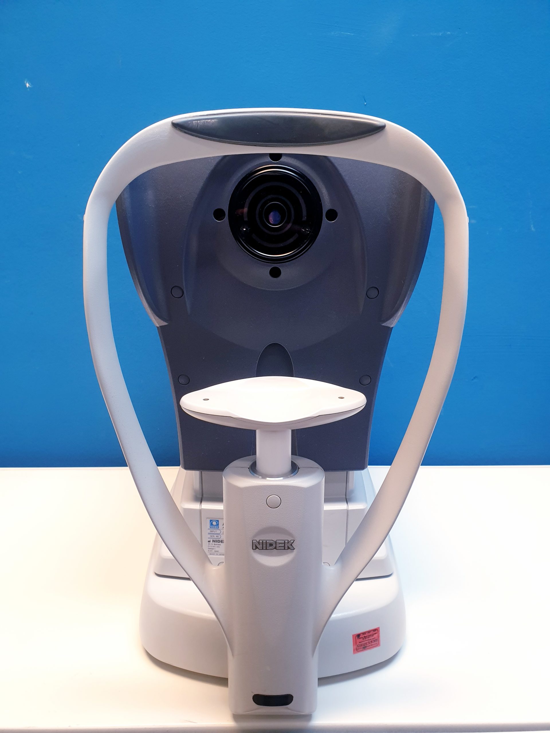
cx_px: 275
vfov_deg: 67.3
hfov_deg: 53.1
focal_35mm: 26
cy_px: 366
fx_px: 551
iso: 160
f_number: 2.4
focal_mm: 4.3
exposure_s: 1/50
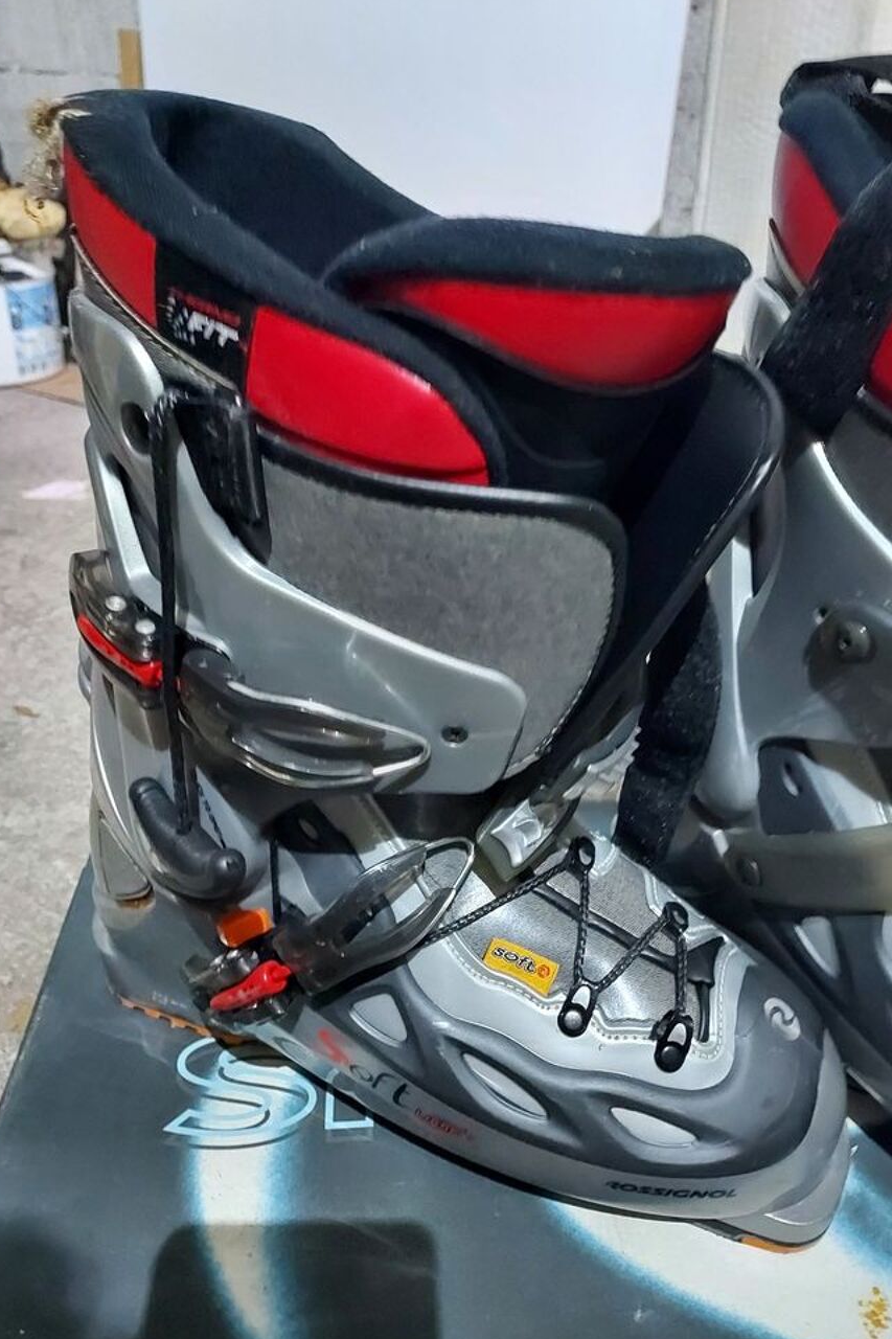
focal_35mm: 26
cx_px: 478
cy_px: 686
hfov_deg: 49.5
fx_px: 967
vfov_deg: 69.4
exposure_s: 1/14
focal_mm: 4.6
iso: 800
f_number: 1.8
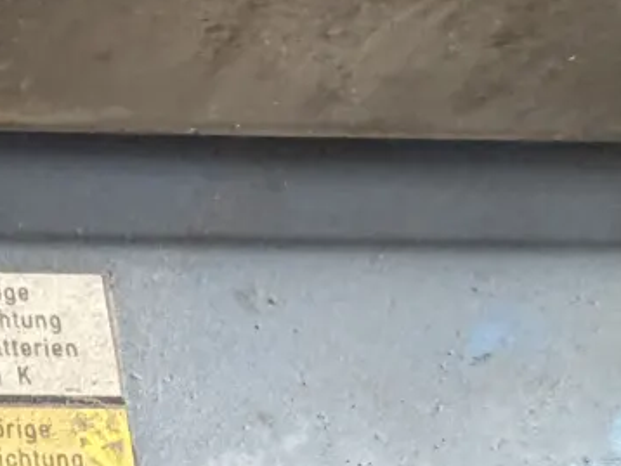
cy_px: 480
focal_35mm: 75
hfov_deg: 19.1
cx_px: -524
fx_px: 1346
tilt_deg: -59.4
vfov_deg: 19.0
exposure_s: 1/83
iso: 320
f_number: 2.2
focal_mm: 2.22
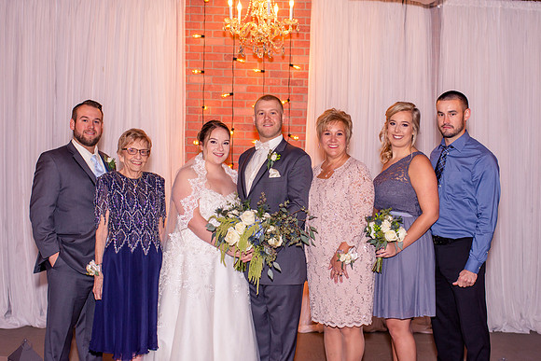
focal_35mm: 53
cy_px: 177
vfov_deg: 25.3
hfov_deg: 37.2
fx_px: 803
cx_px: 275
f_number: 2.5
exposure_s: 1/200
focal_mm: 35
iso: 200
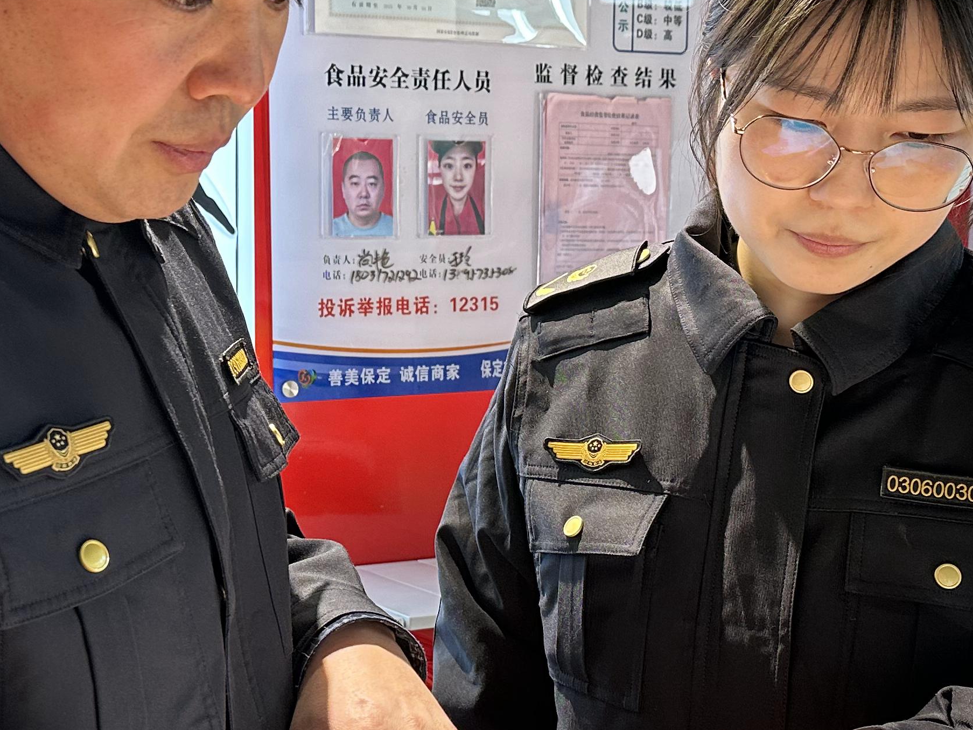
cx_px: 382
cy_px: 370
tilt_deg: -4.2
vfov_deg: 25.2
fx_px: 1630
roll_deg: +0.7
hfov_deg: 33.1
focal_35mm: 58
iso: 200
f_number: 1.78
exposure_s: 1/100
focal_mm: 6.86
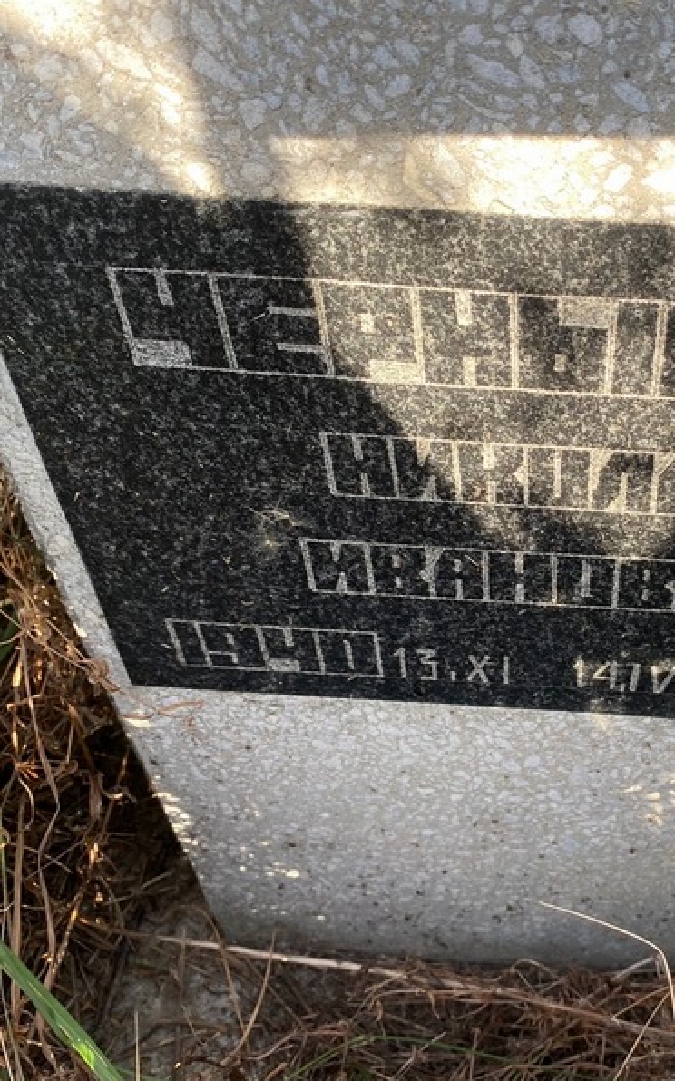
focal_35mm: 37
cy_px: 540
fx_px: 1090
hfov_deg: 33.2
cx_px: 559
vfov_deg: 52.8
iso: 32
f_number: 1.8
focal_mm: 4.25
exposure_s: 1/190
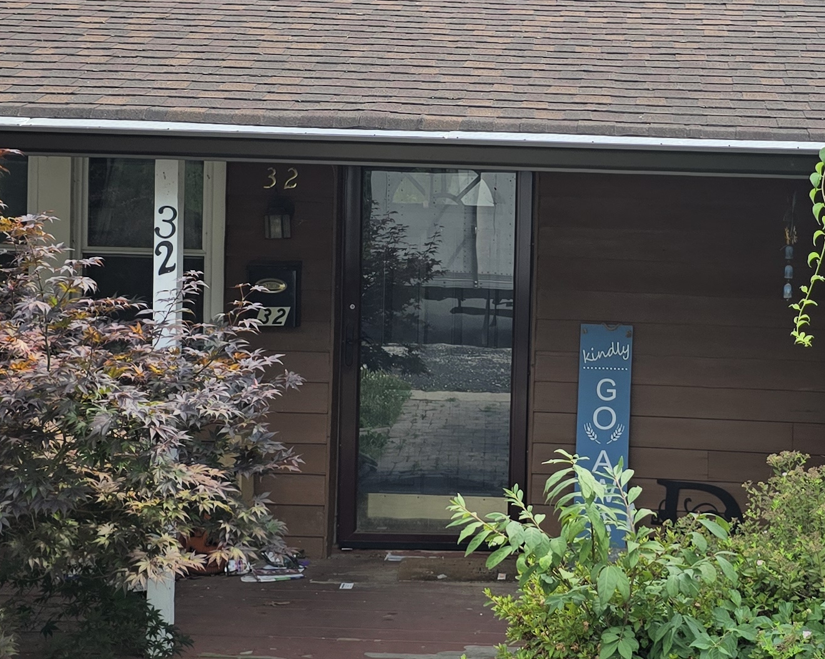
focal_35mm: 68
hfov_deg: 27.7
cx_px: 581
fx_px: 1660
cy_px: 257
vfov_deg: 22.4
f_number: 1.7
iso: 12
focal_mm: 6.3
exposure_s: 1/617
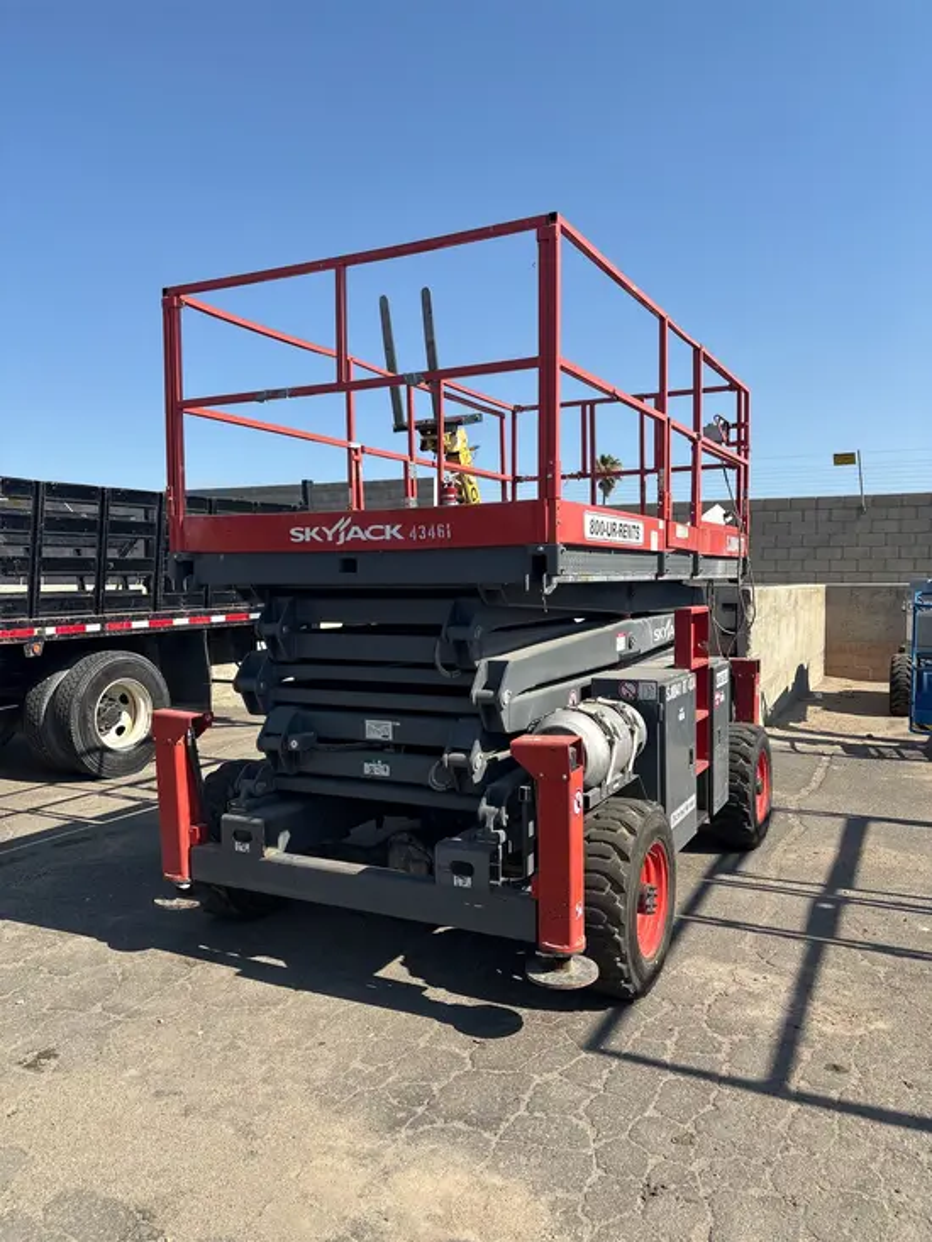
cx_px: 466
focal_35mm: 26
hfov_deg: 53.1
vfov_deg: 67.3
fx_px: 933
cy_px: 621
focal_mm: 5.96
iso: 50
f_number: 1.6
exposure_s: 1/3279
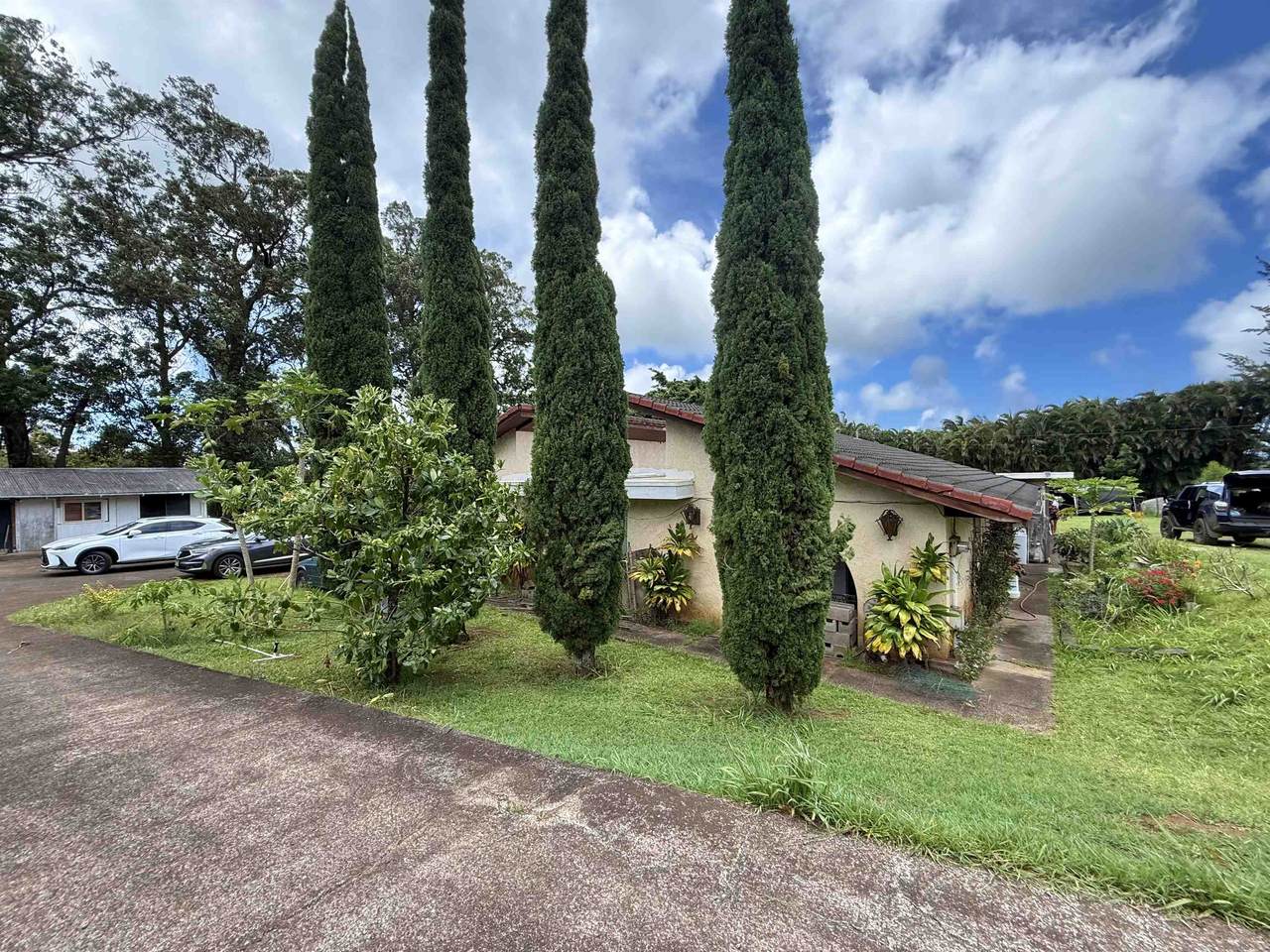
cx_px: 635
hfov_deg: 102.1
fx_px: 514
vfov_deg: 85.7
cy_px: 476
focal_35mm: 14
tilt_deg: -0.5
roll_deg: +0.6
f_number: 2.2
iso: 64
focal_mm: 2.22
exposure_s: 1/638
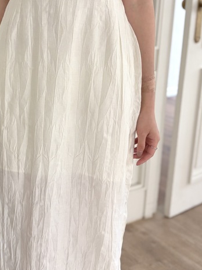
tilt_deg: -14.1
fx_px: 436
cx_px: 37
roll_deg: -1.6
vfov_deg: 34.1
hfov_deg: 25.6
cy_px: 94
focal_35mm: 56
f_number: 1.6
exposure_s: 1/78
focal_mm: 5.96
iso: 125
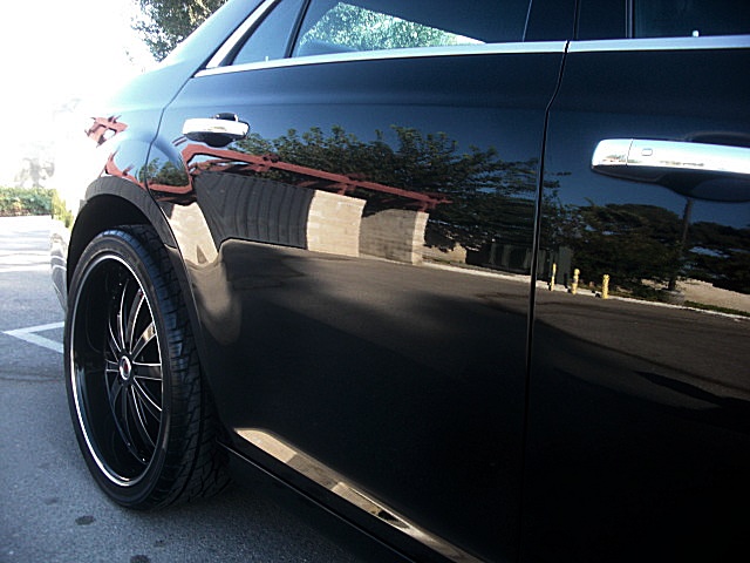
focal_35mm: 36
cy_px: 282
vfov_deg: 39.7
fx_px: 780
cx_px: 375
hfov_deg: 51.4
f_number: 2.8
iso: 100
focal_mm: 6.3
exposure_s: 1/100
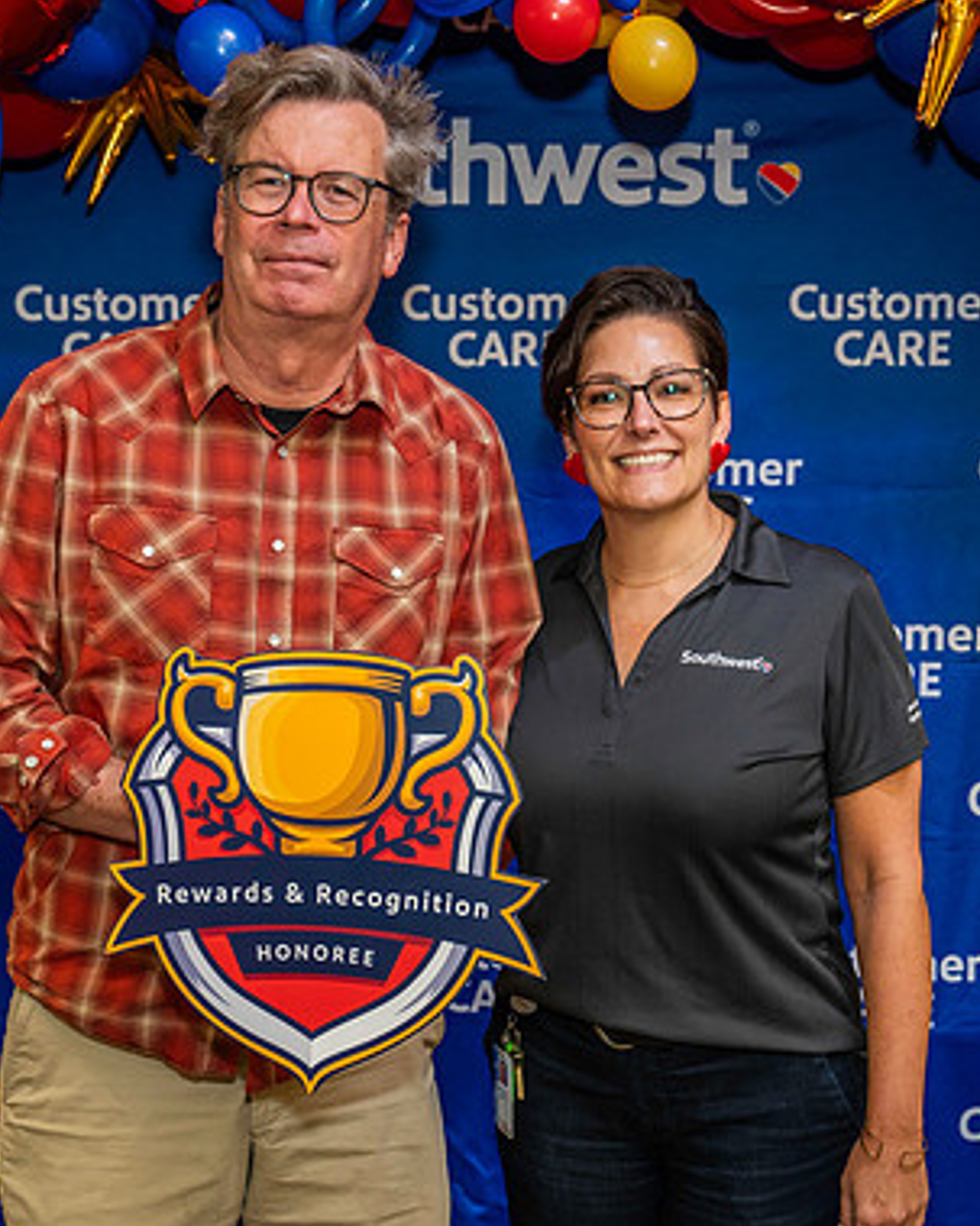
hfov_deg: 26.2
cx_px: 484
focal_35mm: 58
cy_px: 596
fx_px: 2104
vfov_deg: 32.5
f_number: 4
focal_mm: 38
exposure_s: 1/160
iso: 1250
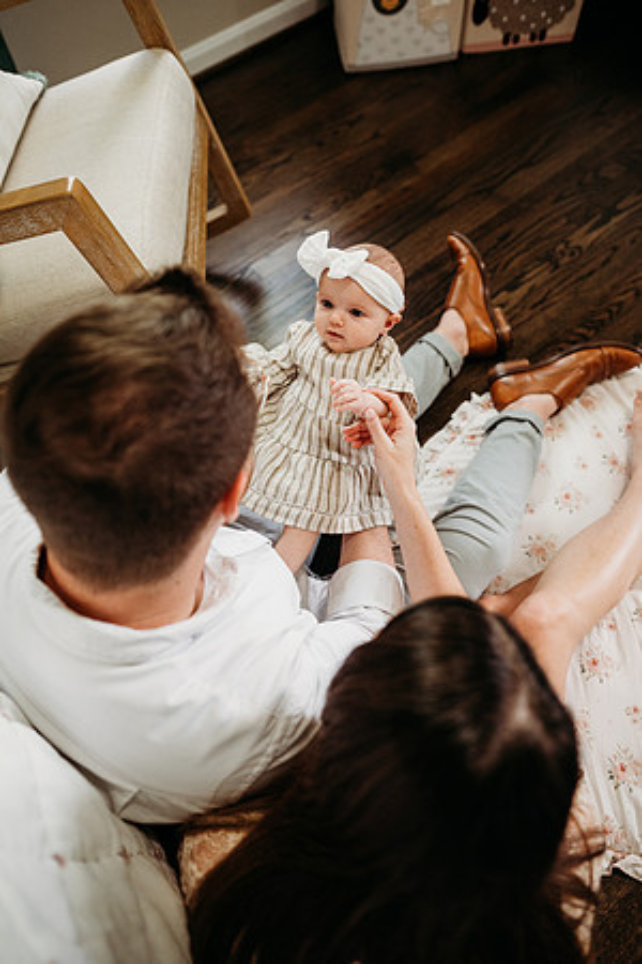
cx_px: 321
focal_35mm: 24
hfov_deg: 53.1
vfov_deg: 73.7
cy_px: 482
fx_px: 642
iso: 1600
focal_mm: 24
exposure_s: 1/200
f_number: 2.5
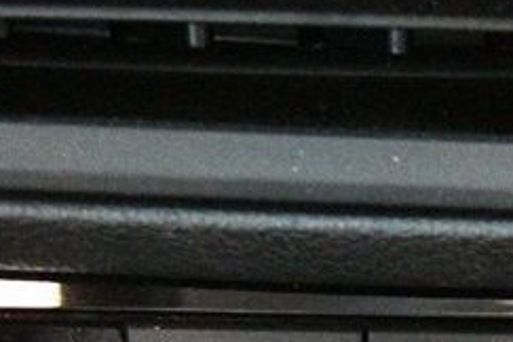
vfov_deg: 7.1
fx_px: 2707
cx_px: 880
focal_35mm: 190
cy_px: 572
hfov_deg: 10.3
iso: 12800
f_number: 4.5
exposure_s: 1/20
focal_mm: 30
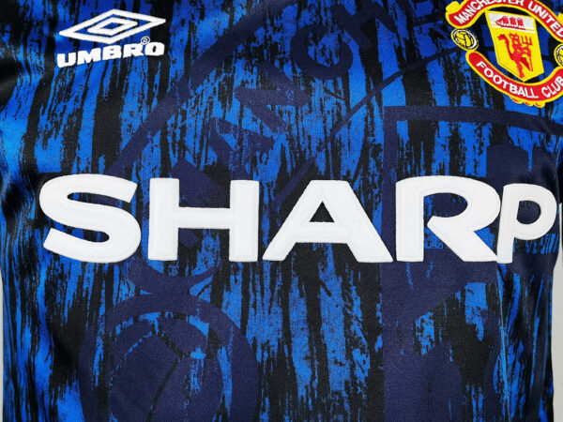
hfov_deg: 43.9
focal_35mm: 43
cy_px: 211
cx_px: 282
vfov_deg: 33.6
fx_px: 699
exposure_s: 1/60
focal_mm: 5.58
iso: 160
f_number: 1.8
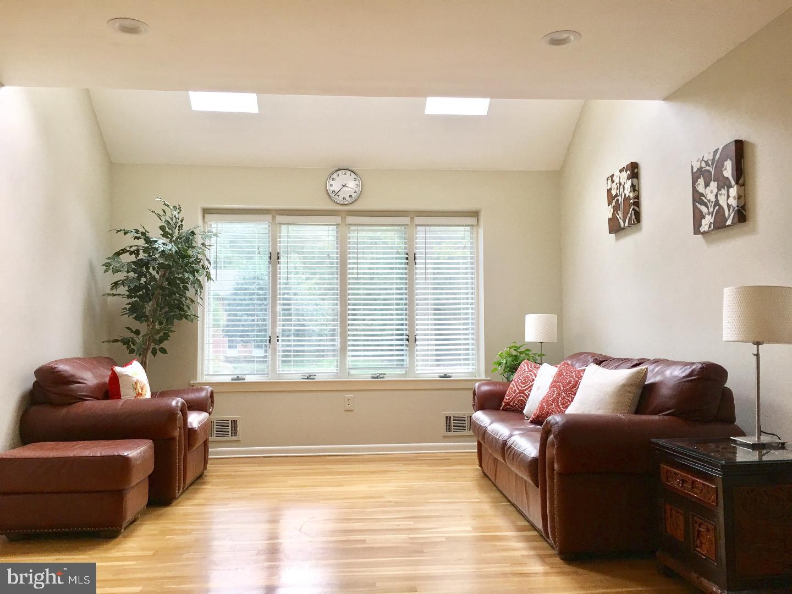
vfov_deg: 48.2
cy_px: 297
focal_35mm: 29
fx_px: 664
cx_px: 396
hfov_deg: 61.7
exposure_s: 1/30
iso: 32
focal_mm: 4.15
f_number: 2.2
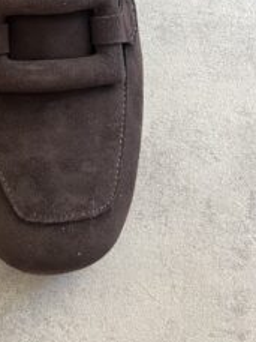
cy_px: -8
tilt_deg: -62.5
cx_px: -51
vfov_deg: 28.3
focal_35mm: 64
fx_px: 631
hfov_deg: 21.3
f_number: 1.5
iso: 125
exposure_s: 1/84
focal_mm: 5.7
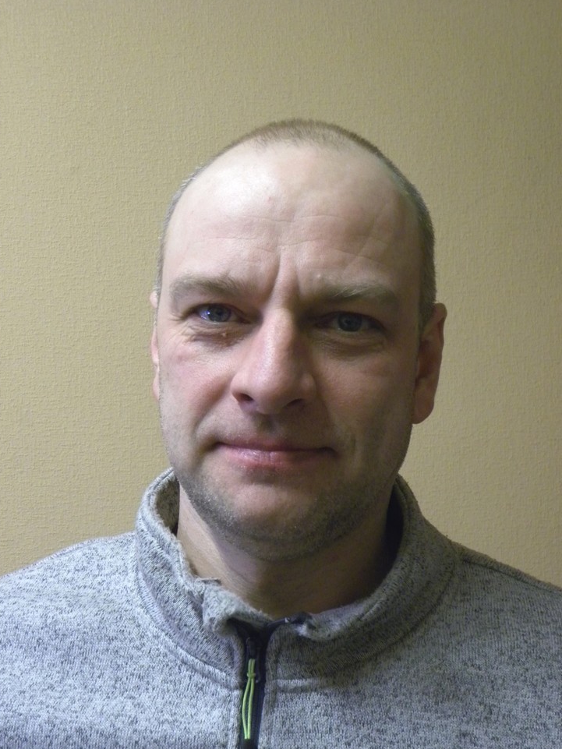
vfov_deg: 38.9
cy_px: 383
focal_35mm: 49
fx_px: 1060
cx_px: 275
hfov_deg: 29.7
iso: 400
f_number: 3.2
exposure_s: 1/30.7
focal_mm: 8.2
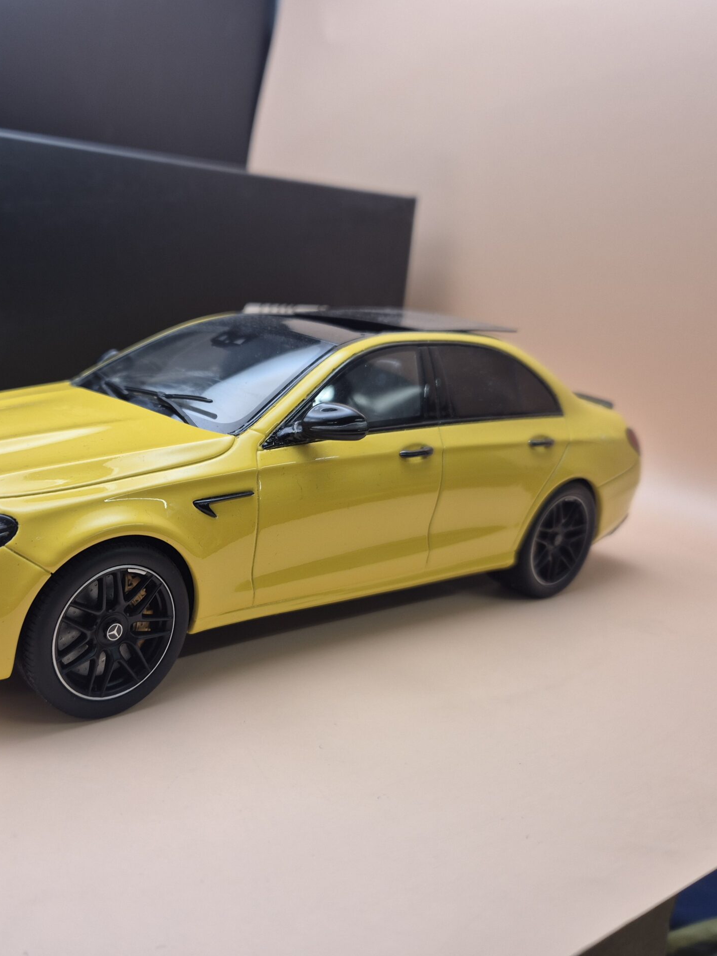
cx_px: 211
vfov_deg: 58.3
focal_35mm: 31
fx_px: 856
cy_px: 474
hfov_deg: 44.4
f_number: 1.8
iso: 32
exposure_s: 1/100
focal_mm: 5.4
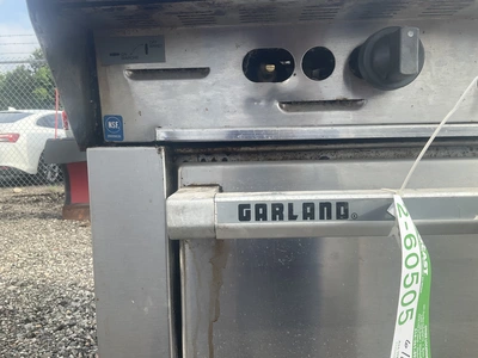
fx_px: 400
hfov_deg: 61.7
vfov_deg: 48.2
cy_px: 179
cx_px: 239
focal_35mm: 29
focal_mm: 3
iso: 25
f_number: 1.8
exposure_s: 1/568
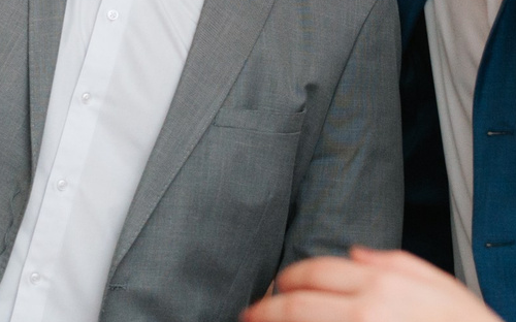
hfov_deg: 11.3
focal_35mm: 184
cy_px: 56
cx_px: 24
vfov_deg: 7.1
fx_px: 2586
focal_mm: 35
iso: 800
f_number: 2.5
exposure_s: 1/160
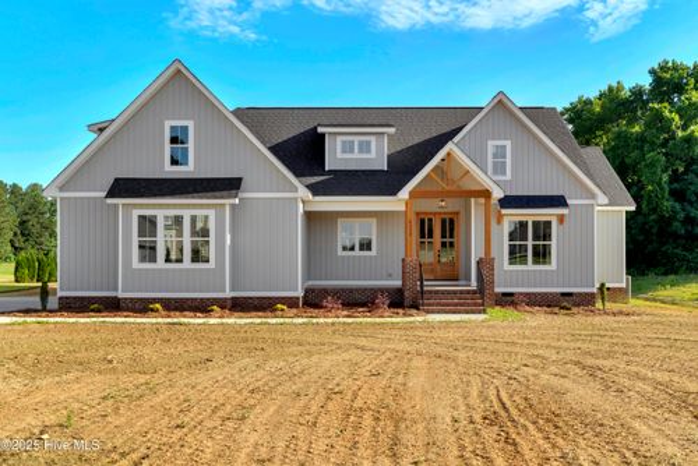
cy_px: 233
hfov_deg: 57.2
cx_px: 349
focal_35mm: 33
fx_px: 640
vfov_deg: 40.0
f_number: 9
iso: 250
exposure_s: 1/250
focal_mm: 33
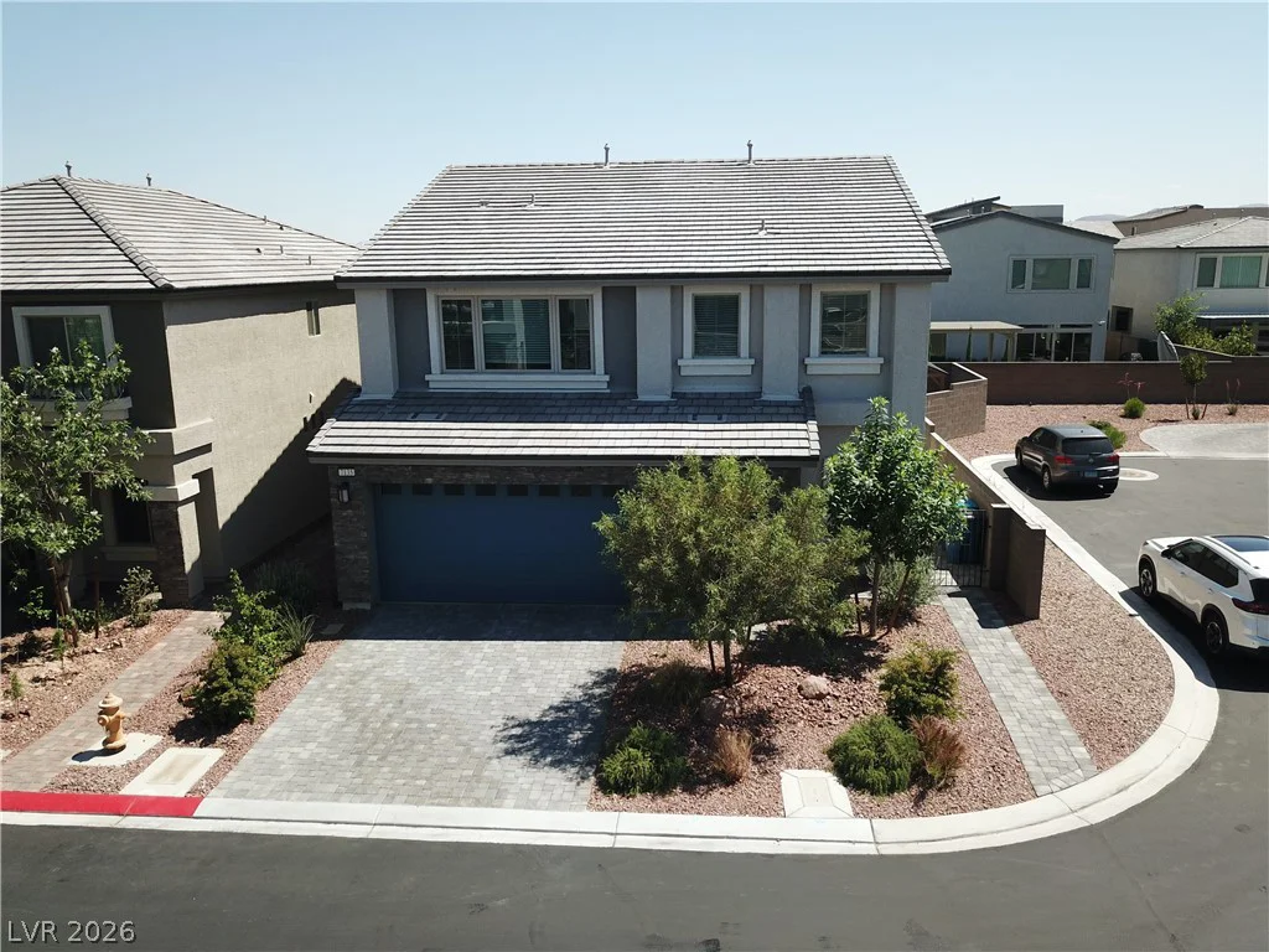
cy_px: 476
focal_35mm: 26
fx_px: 953
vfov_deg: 53.1
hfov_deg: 67.3
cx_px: 634
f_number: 2.2
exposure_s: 1/1214
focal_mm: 4.73
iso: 100
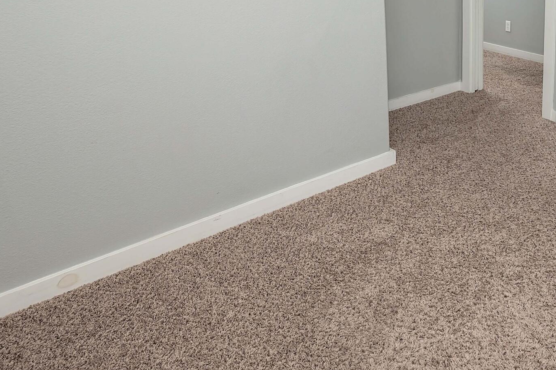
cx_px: 486
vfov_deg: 36.2
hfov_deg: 51.5
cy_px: 5
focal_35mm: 33
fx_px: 509
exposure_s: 1/60
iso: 200
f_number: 5
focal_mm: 15
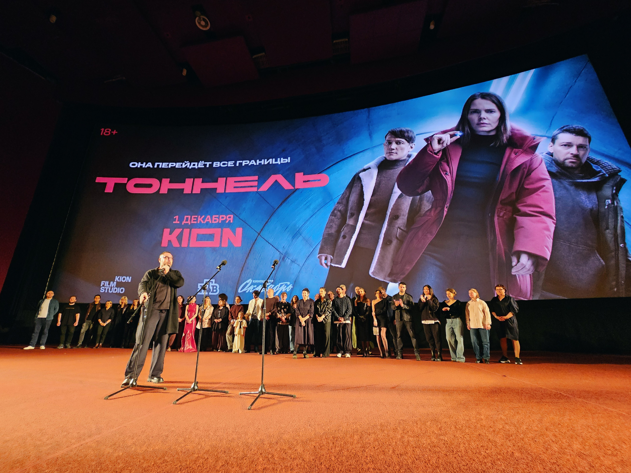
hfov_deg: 106.2
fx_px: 237
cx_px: 316
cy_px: 236
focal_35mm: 13
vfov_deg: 89.9
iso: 640
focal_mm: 2.2
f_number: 2.2
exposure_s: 1/25
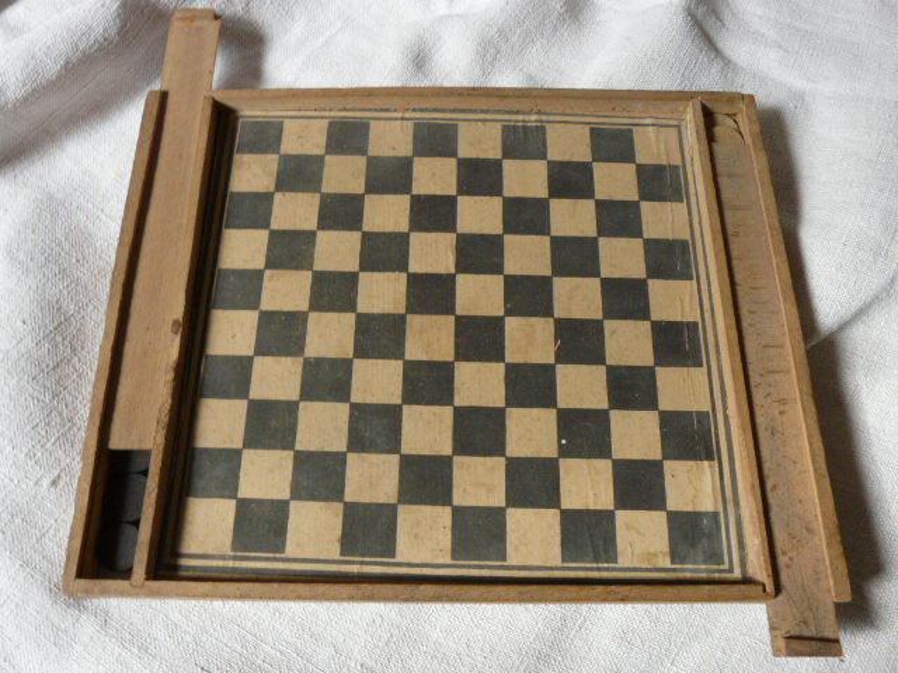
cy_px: 336
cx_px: 449
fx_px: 726
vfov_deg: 49.7
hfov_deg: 63.4
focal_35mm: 28
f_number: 8
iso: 200
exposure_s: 1/5
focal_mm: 4.6
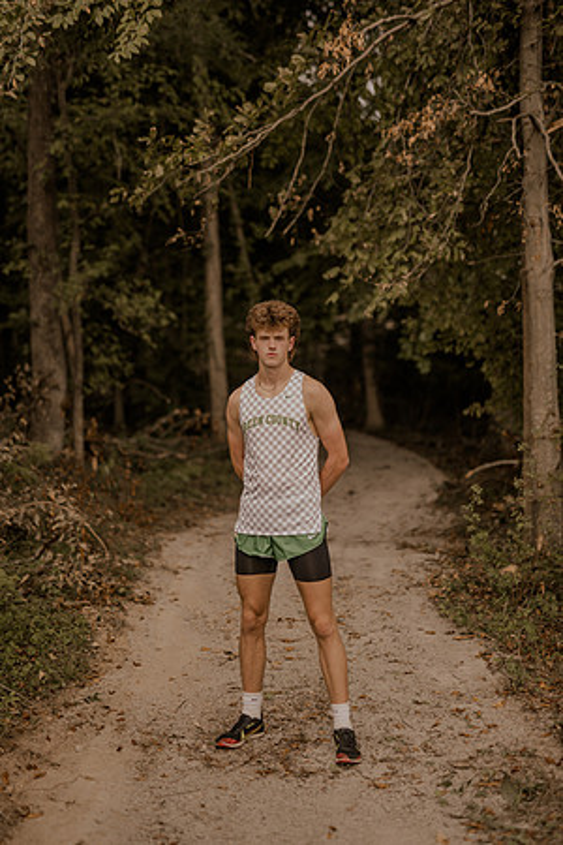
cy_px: 422
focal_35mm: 50
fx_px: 1173
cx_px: 282
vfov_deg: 39.6
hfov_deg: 27.0
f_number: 1.4
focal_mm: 50
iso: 64
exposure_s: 1/1000
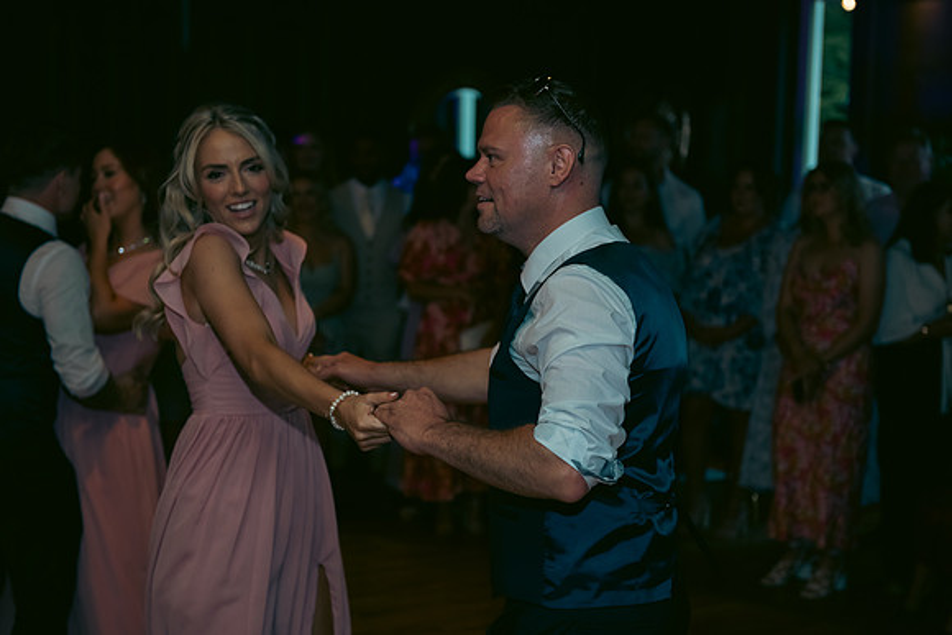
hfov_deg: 34.5
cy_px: 318
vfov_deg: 23.4
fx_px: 1534
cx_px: 476
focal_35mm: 58
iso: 640
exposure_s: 1/160
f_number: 3.5
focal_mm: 58
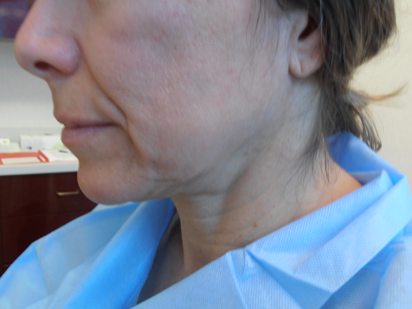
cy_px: 154
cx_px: 206
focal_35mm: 37
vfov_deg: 38.7
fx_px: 440
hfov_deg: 50.1
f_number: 3.9
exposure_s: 1/4
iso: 125
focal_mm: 6.61
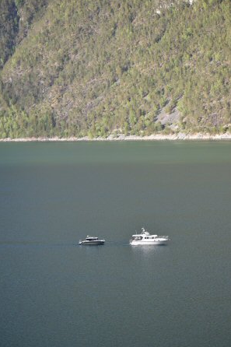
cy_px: 174
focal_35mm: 114
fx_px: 1093
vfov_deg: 18.0
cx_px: 115
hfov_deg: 12.1
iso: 100
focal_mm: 75
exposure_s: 1/250
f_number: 4.8
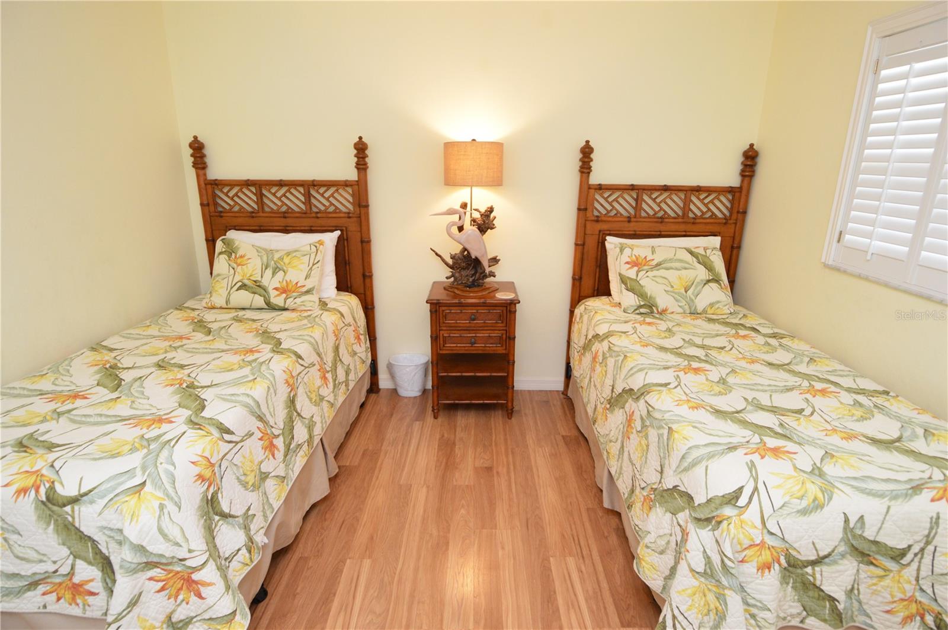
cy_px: 315
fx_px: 473
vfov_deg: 67.3
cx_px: 474
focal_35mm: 18
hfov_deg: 90.1
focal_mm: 12
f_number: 4
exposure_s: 1/60
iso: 800
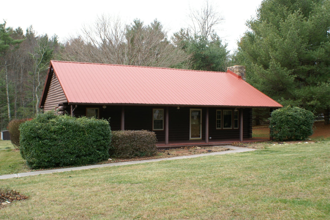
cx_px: 165
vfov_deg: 36.9
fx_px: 330
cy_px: 110
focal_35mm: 36
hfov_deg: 53.1
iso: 100
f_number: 7.1
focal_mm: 24
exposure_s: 1/60
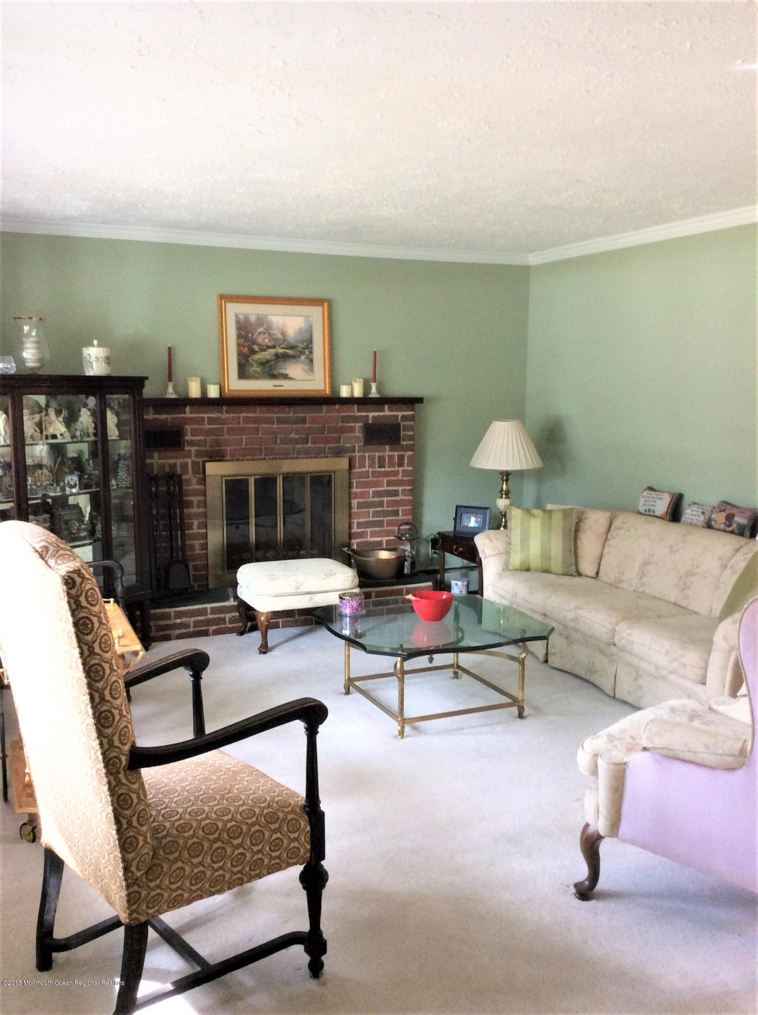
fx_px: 937
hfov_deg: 44.0
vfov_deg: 56.9
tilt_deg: -8.1
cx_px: 379
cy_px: 508
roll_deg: +0.9
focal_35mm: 32
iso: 100
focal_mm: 3.3
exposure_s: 1/24
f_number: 2.4
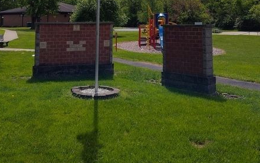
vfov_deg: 27.2
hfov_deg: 45.2
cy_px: -8
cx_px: 121
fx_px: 312
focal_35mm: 44
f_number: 1.8
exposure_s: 1/3450
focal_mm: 5.56
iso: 100
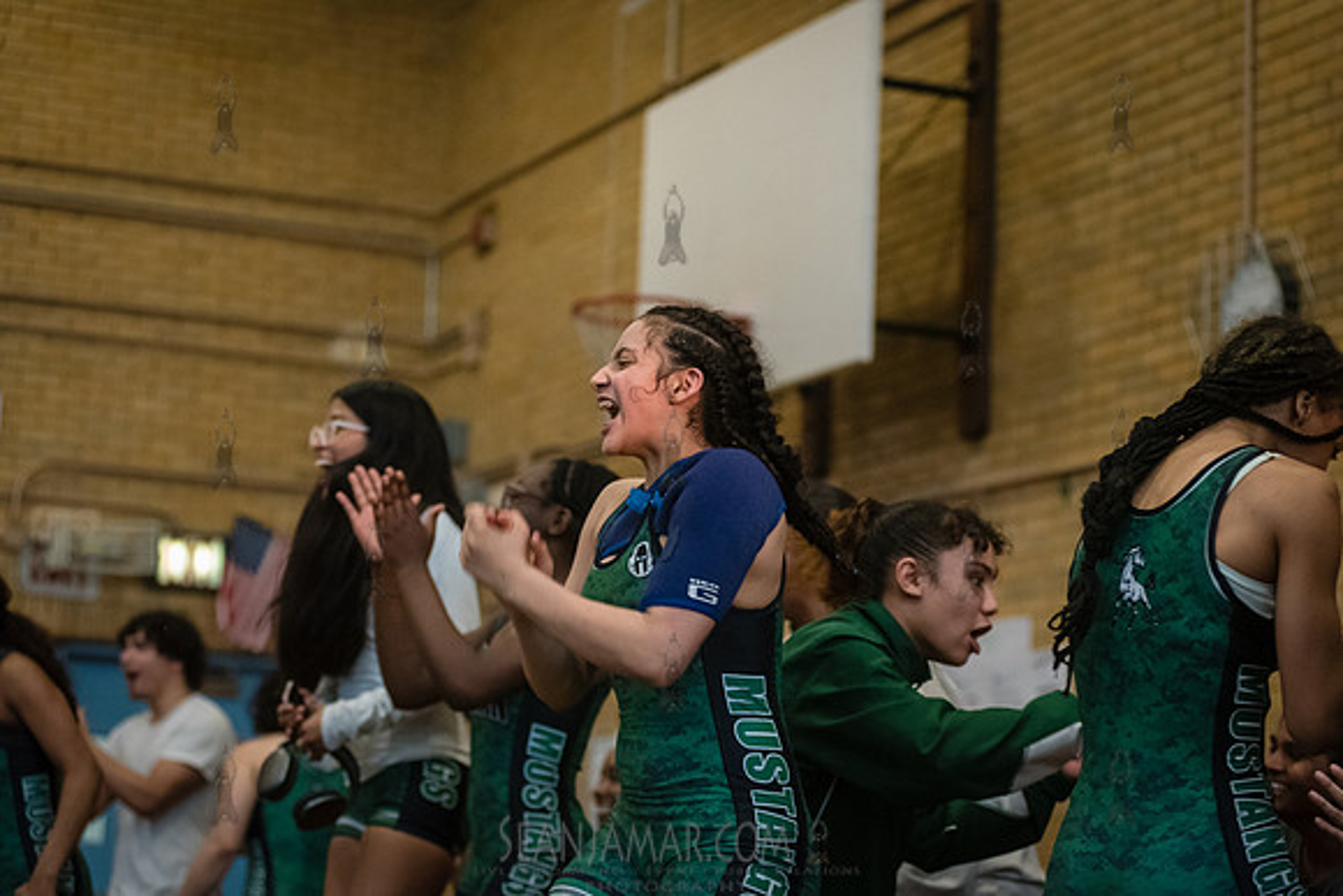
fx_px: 3209
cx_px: 672
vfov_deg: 15.9
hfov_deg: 23.6
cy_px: 448
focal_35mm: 86
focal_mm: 86
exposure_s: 1/400
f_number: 3.5
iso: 5000
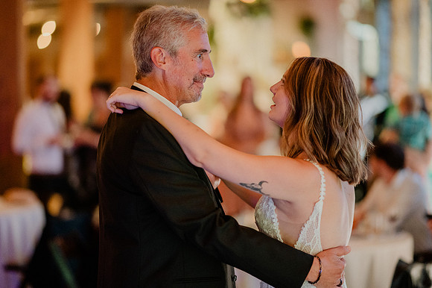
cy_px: 144
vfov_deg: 12.9
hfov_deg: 19.2
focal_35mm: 106
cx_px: 214
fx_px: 1276
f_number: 1.4
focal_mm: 105
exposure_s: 1/320
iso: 3200
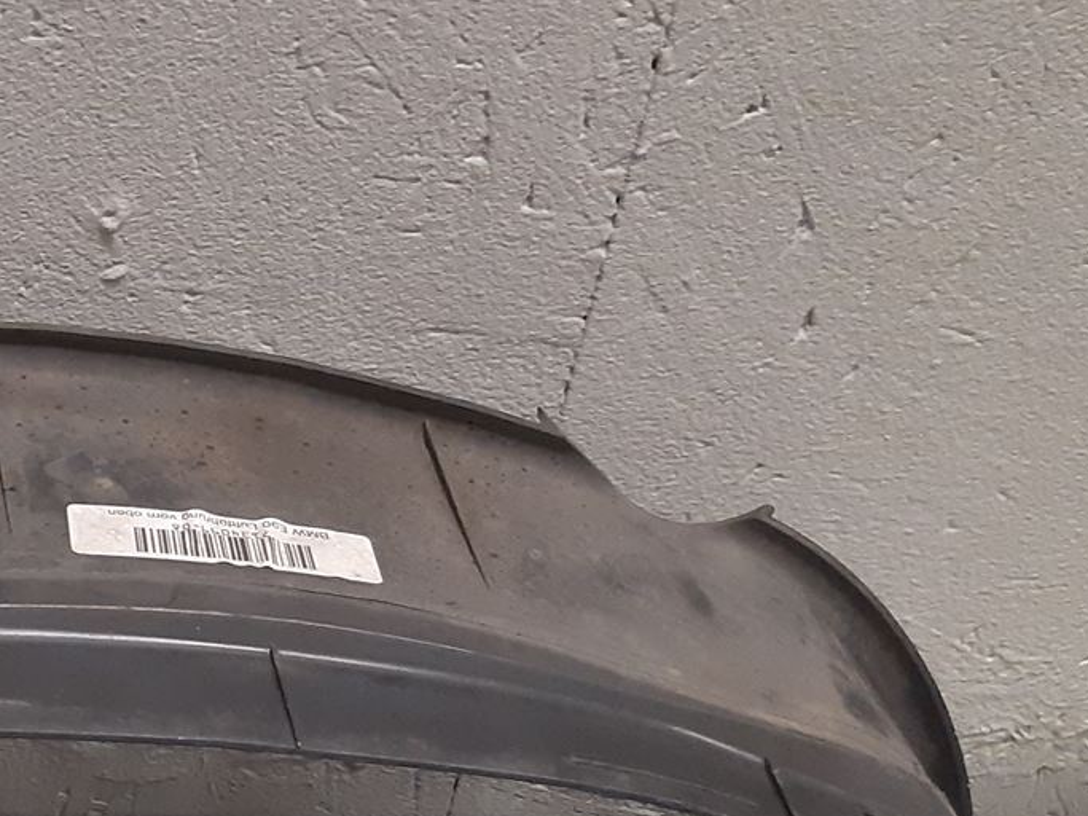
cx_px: -472
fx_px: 2451
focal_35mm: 78
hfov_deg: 21.6
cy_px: 636
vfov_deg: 18.7
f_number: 1.7
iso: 200
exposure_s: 1/50
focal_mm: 3.93
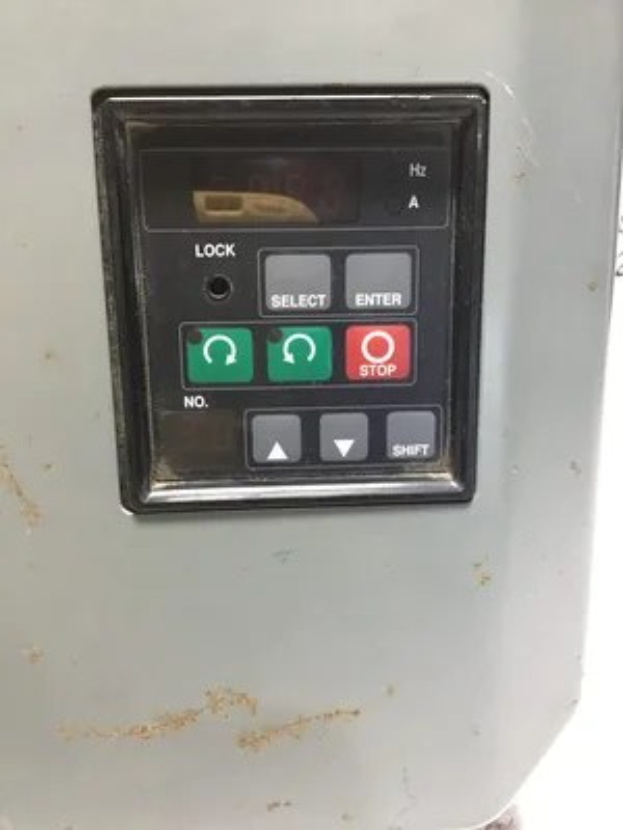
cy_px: 415
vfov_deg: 58.4
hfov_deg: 45.4
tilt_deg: -26.7
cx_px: 312
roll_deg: +0.6
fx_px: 744
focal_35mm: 31
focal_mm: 3.3
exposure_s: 1/30
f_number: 2.4
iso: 40
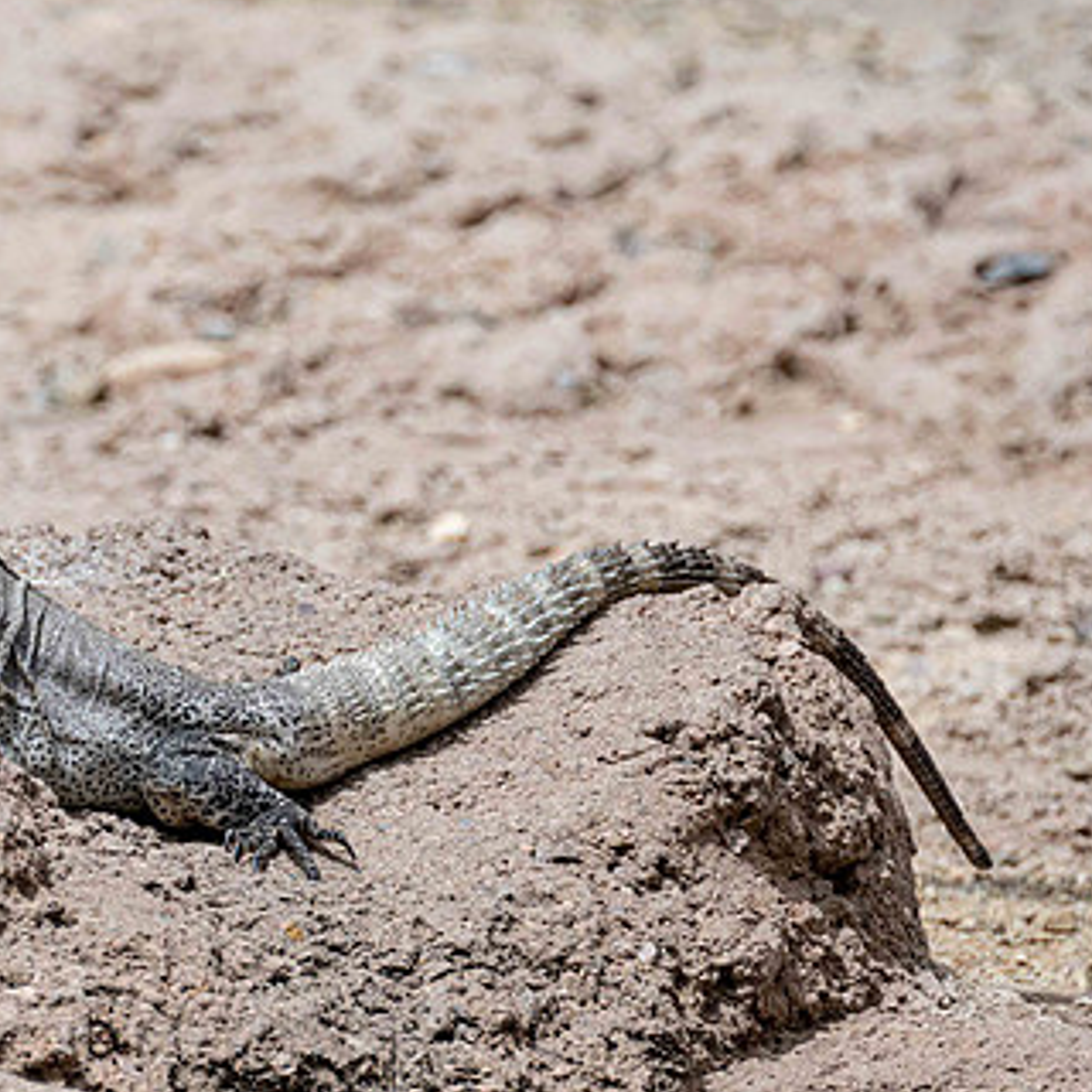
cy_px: 847
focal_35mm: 1219
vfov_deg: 1.4
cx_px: 5
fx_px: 43507
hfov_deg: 1.4
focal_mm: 400
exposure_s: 1/2500
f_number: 6.3
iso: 320
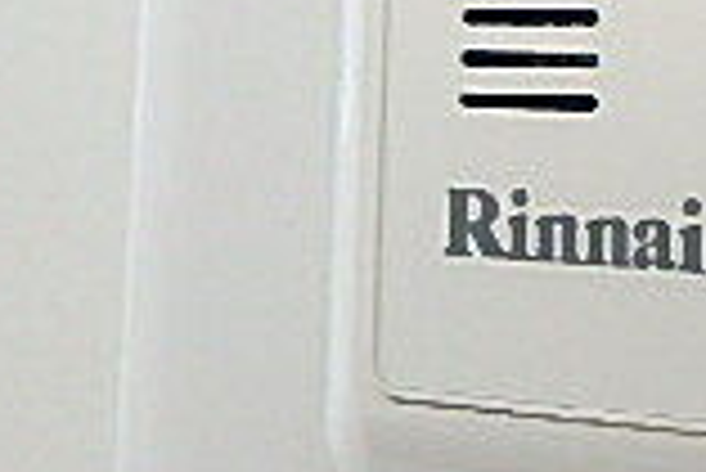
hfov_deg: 21.1
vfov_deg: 14.6
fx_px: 1747
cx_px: 877
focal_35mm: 89
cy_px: -166
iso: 250
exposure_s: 1/30
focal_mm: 3.7
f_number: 3.5
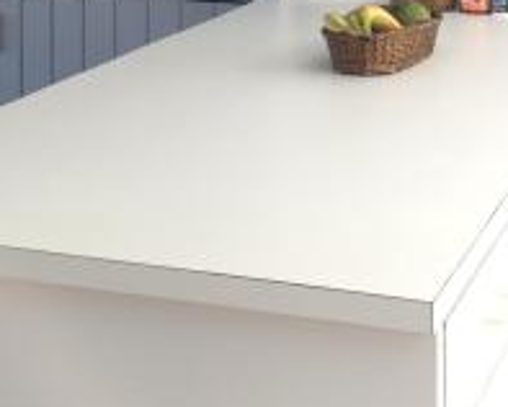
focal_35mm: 92
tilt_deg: -1.5
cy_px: -160
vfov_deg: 15.7
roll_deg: -1.2
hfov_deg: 20.8
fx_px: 1385
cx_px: 289
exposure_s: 1/30
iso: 32
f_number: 2.2
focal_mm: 4.15
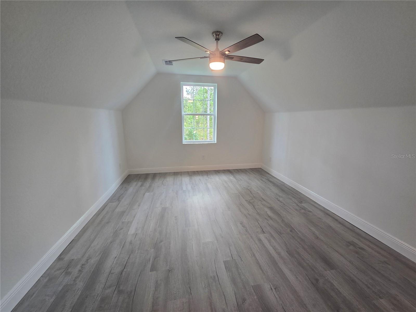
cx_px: 208
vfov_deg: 89.9
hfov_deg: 106.2
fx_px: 156
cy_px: 156
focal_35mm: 13
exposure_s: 1/50
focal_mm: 2.2
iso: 100
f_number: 2.2
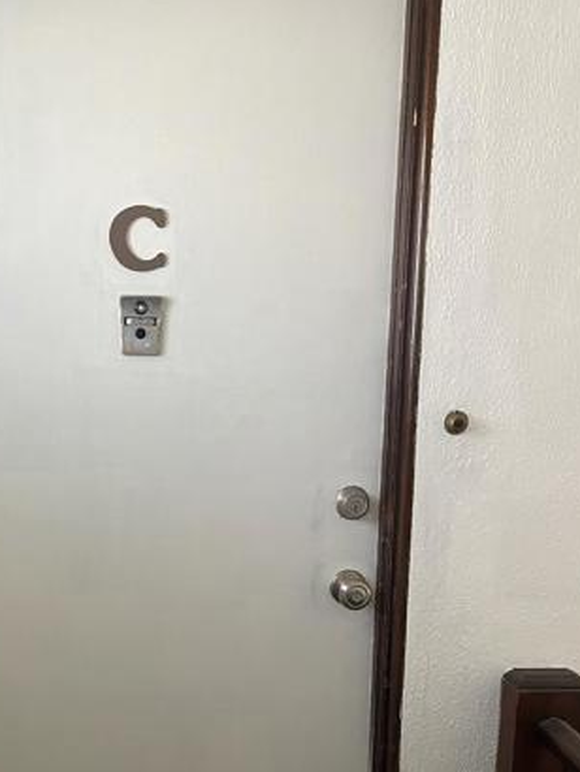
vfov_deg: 47.2
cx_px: 154
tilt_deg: -9.7
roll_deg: +0.1
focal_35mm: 39
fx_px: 870
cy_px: 505
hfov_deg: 36.1
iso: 250
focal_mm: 5.1
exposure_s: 1/60
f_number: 1.6
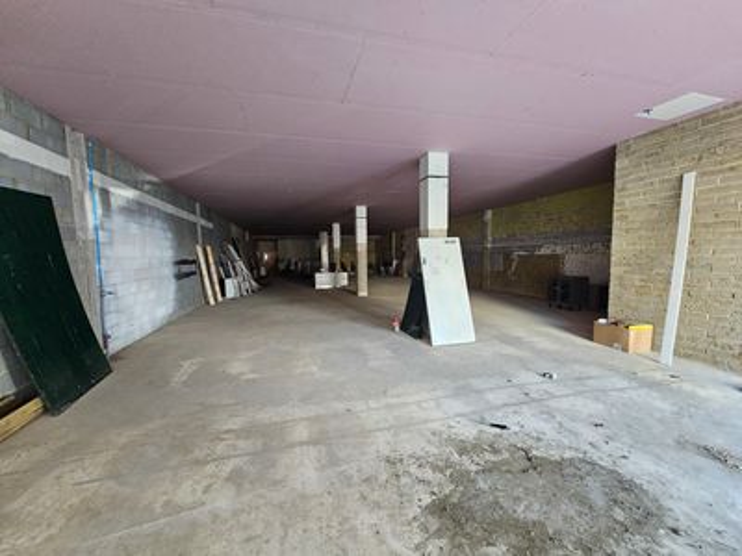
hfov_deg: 106.2
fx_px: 279
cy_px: 278
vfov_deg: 89.9
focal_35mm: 13
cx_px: 371
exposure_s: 1/50
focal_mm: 2.2
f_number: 2.2
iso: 320
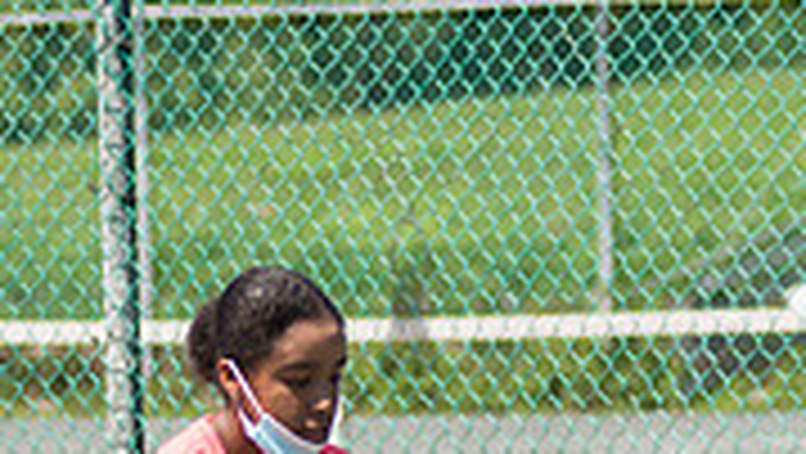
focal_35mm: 471
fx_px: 10074
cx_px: 386
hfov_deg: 4.6
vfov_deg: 2.6
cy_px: 678
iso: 125
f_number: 4
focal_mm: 112
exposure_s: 1/1250
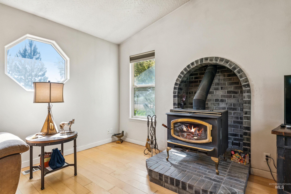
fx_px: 150
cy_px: 97
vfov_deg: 65.7
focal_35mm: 19
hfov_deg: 88.1
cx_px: 146
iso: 400
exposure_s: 1/20
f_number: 13
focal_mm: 18.6
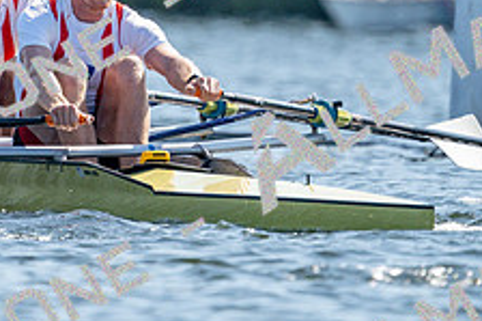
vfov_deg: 0.9
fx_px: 20617
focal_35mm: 1541
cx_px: 67
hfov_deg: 1.3
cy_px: 10
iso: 400
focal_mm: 594
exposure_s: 1/1600
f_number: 6.3
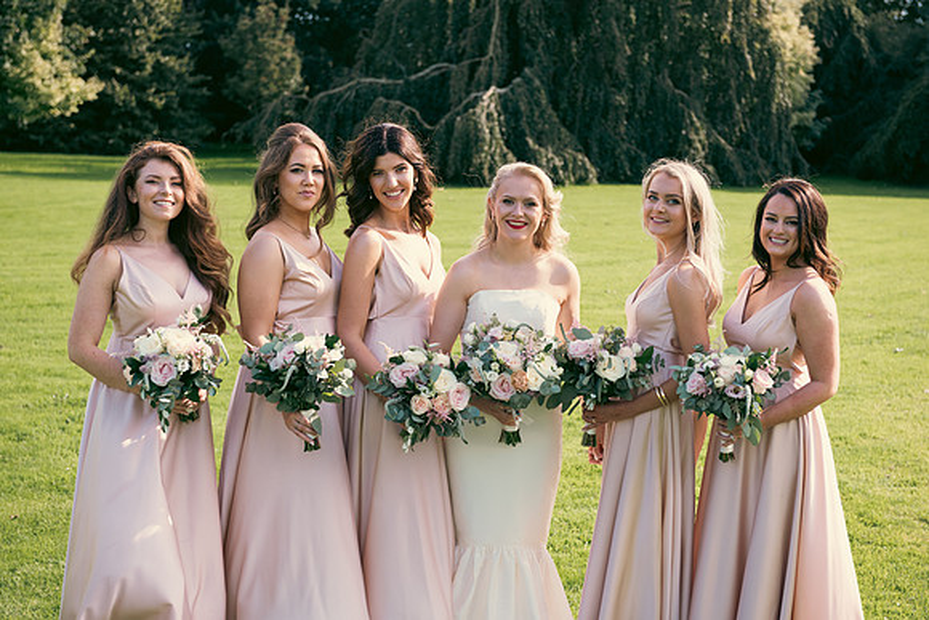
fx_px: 1600
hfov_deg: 32.4
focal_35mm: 62
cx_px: 464
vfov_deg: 21.9
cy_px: 310
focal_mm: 62
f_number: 5
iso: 100
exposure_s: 1/320
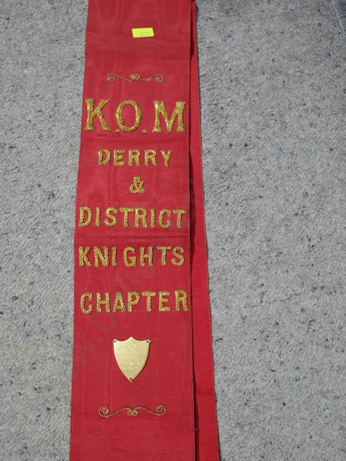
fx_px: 480
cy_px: 230
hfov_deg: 39.7
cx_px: 173
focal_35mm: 36
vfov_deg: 51.4
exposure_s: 1/60
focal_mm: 18
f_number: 4
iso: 500
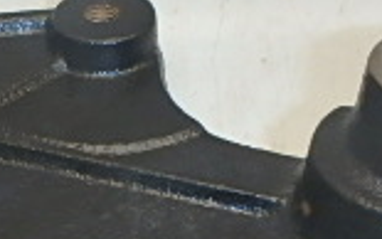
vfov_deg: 13.8
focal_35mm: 92
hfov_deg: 21.7
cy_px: 288
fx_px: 958
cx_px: 0
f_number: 6
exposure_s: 1/30
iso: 320
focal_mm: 3.7
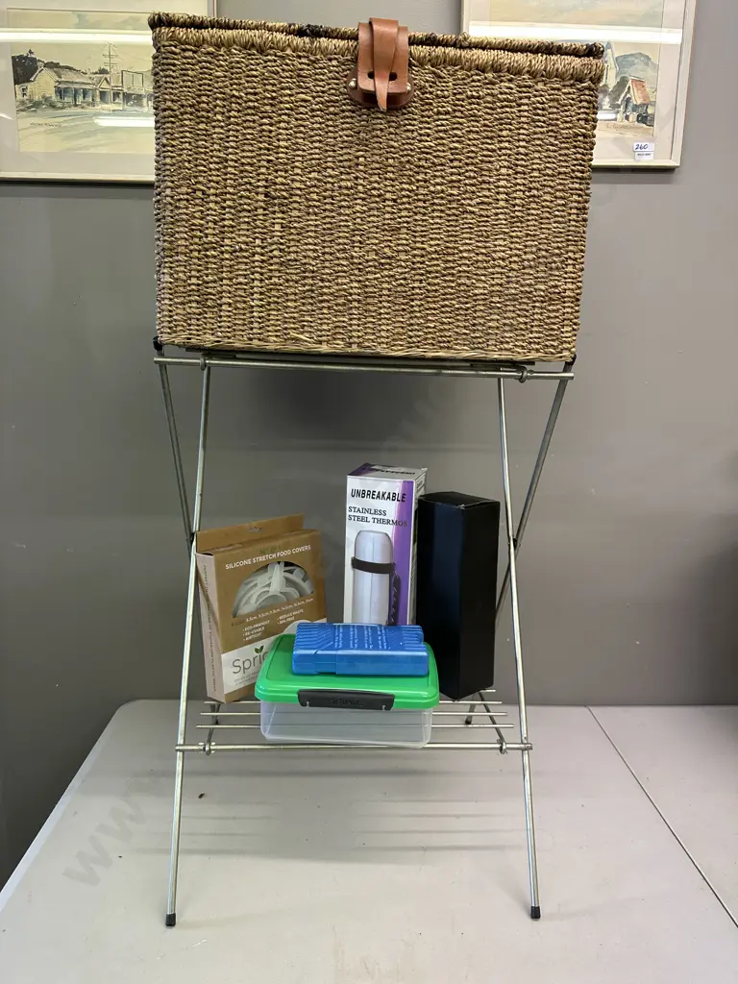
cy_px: 492
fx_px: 682
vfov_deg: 71.6
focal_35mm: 24
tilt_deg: -11.5
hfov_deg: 56.8
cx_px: 369
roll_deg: -1.7
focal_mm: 6.86
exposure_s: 1/100
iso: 160
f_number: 1.78
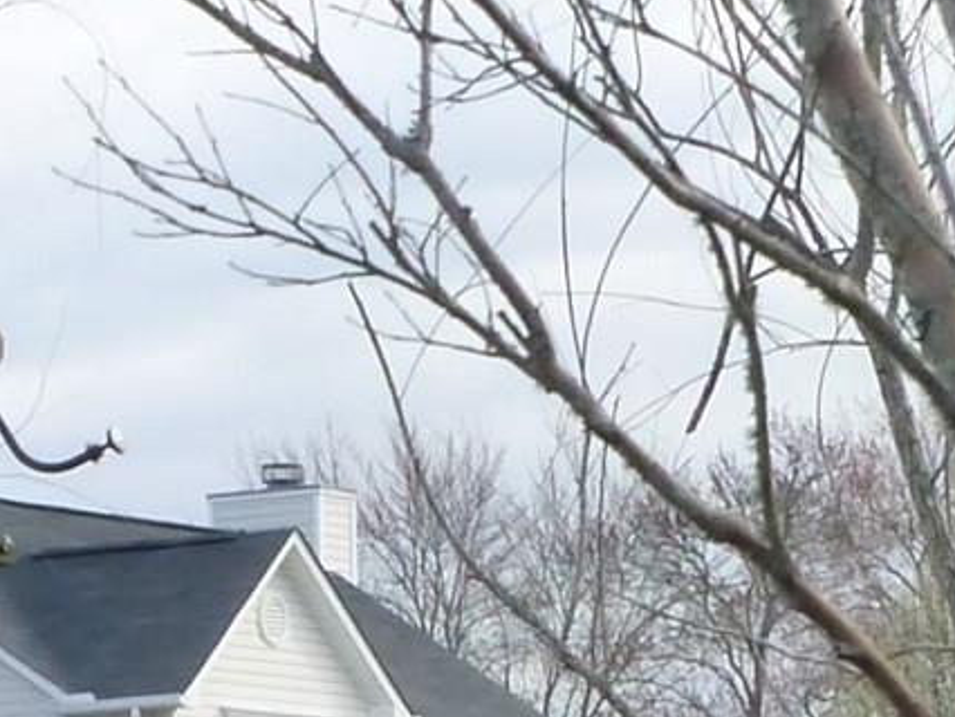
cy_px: 681
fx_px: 6763
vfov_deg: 6.1
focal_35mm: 245
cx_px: -146
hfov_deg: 8.0
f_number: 5.3
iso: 2500
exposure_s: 1/2000
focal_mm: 18.2
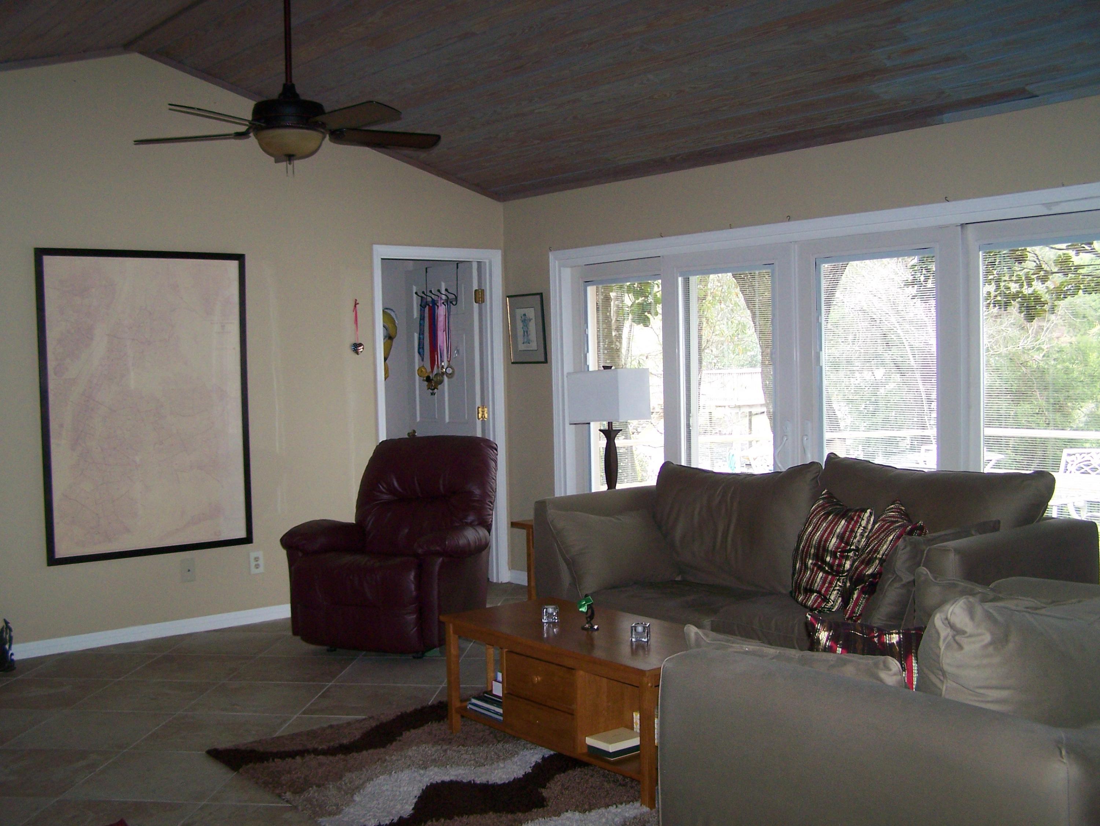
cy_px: 413
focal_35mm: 38
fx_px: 1208
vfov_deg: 37.8
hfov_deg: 48.9
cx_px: 550
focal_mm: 6.3
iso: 160
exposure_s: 1/60
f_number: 2.8
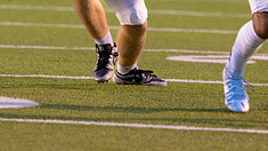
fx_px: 5434
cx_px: 140
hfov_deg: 2.8
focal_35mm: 765
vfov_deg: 1.6
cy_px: -117
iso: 1600
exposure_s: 1/1000
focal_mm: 200
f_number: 2.8
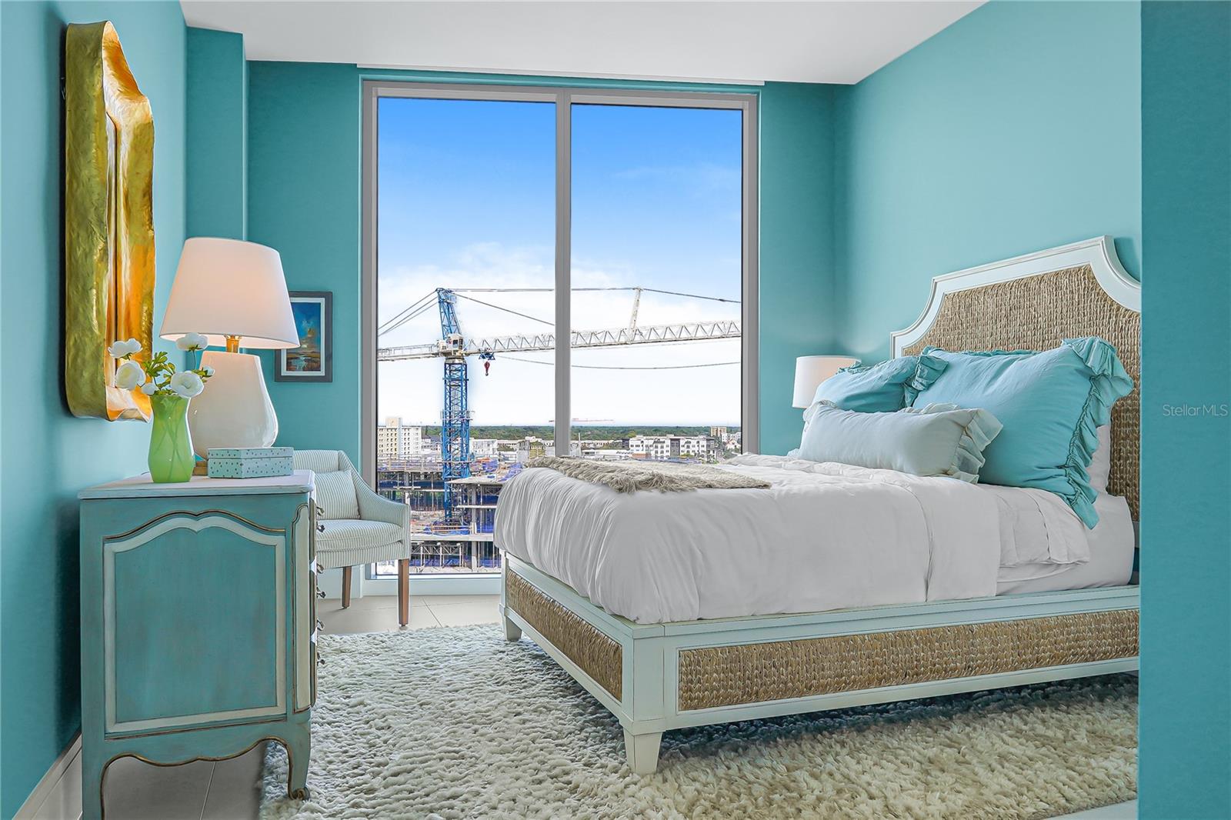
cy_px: 410
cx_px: 616
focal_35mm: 24
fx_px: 820
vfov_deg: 53.1
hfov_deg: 73.8
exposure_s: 1/20
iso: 100
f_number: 8
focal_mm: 16
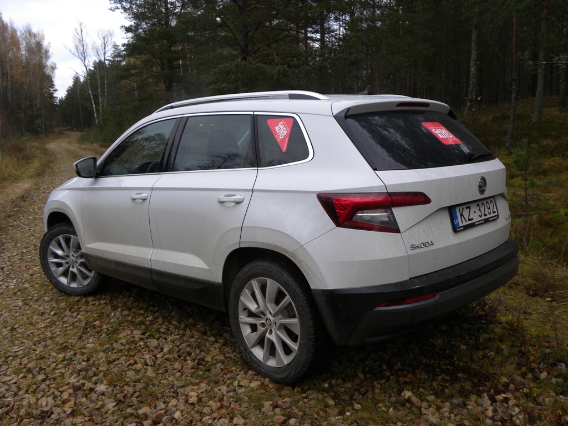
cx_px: 284
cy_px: 213
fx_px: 541
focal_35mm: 33
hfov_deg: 55.4
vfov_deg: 42.9
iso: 98
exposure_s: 1/77.3
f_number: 2.8
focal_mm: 5.9
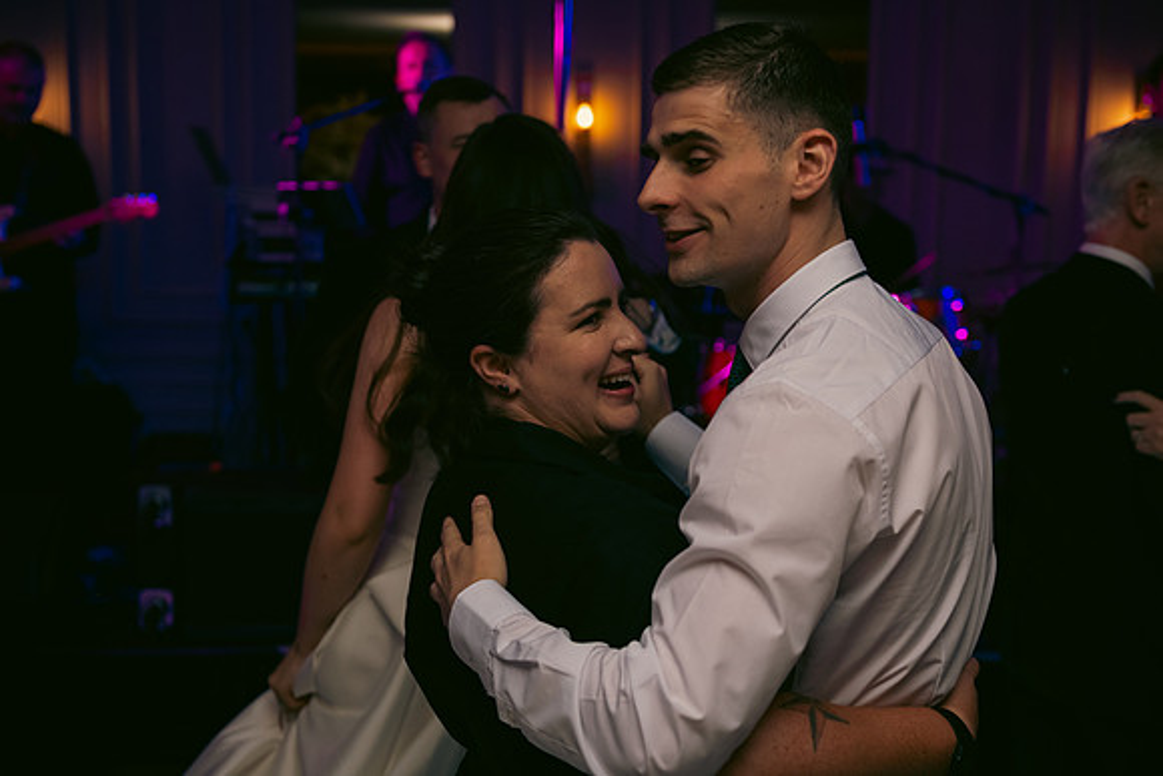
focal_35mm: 48
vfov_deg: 28.1
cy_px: 388
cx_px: 582
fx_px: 1551
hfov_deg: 41.1
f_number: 3.5
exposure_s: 1/160
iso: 800
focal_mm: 48
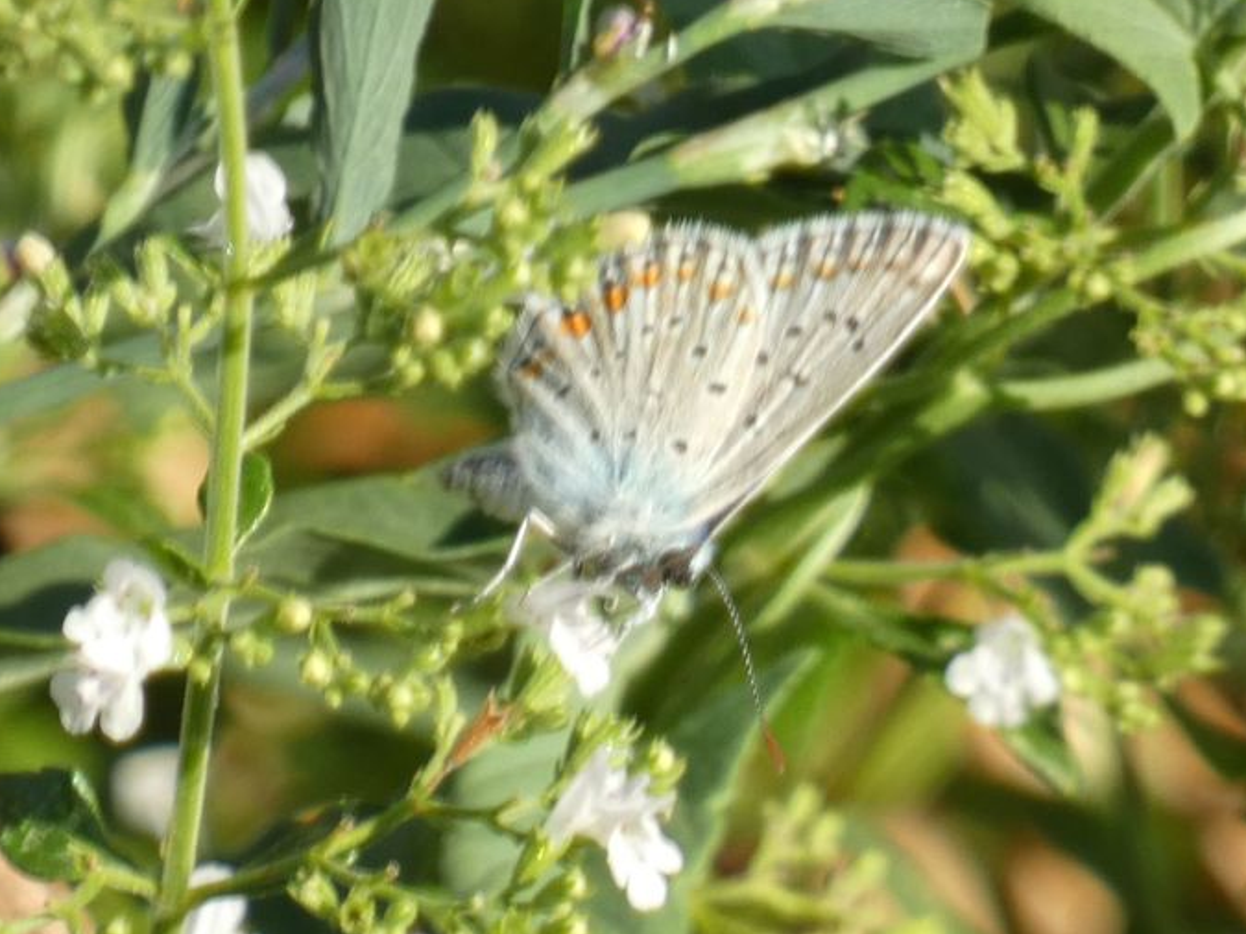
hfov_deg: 2.0
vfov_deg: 1.5
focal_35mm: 1011
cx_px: 728
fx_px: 36384
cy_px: 535
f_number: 5.6
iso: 100
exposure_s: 1/100
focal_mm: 143.4
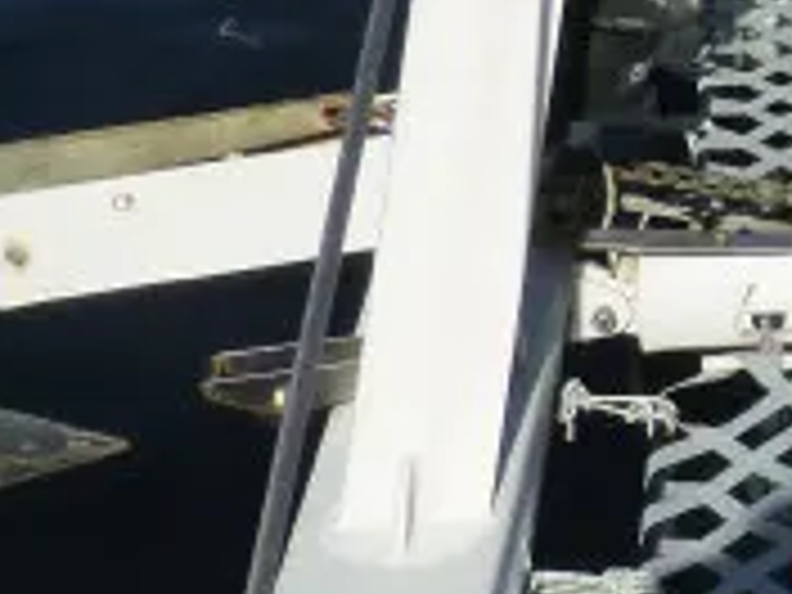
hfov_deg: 15.9
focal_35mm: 109
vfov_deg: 13.5
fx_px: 2494
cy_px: 104
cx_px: 1328
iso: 160
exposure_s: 1/1600
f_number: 4
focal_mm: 4.3
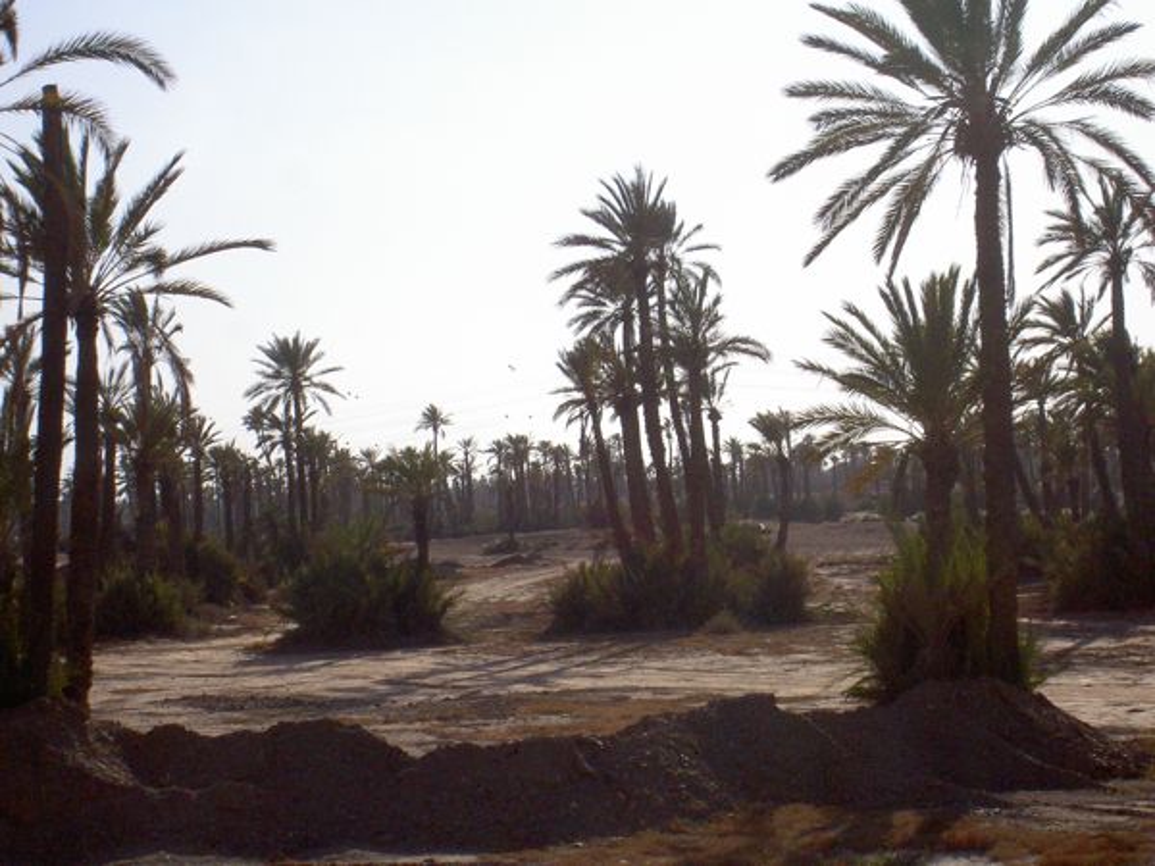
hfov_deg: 19.3
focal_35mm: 102
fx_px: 3403
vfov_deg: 14.5
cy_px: 433
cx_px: 578
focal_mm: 16.8
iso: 200
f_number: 8.3
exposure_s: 1/1000
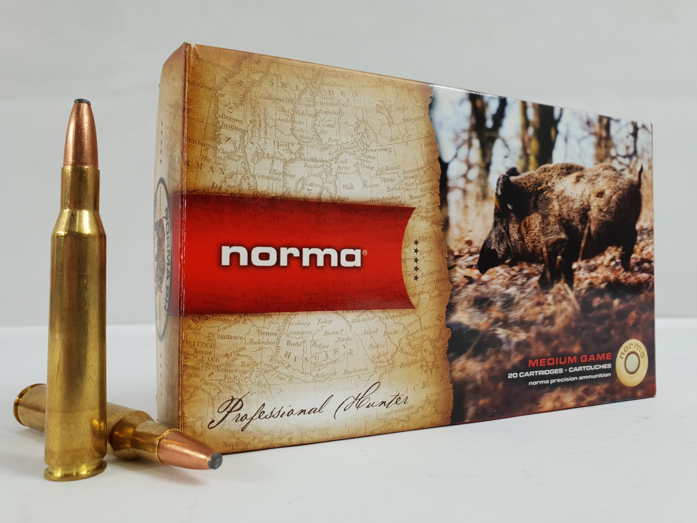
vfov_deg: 53.1
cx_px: 348
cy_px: 262
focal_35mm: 26
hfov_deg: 67.3
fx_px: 524
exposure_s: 1/50
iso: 64
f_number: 2.4
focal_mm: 4.3
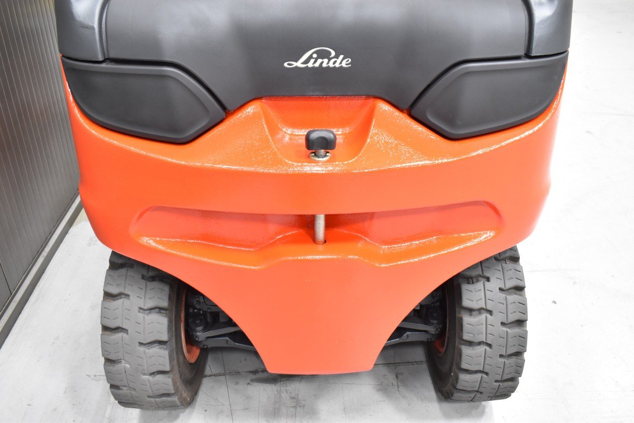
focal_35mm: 32
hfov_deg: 59.5
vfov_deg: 41.7
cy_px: 212
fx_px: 555
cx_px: 317
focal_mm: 21
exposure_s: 1/20
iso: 1600
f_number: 4.5
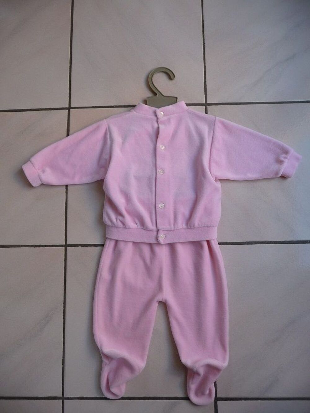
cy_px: 206
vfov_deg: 63.4
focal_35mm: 28
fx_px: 334
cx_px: 155
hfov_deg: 49.8
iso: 100
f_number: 3.3
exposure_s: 1/30
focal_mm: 4.7
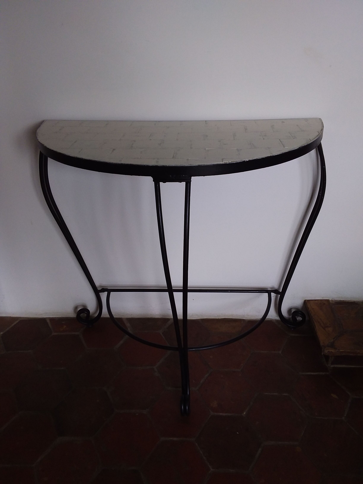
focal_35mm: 28
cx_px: 182
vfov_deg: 63.4
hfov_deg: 49.7
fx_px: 391
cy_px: 242
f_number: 1.9
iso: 64
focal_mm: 2.91
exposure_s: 1/60
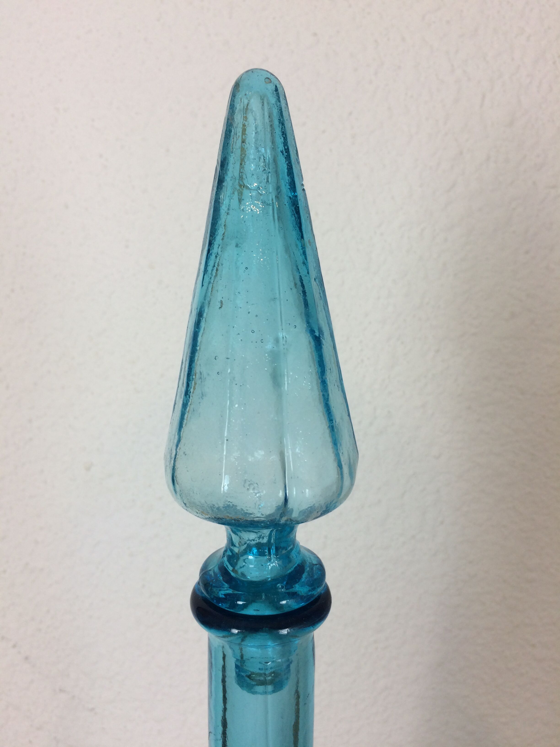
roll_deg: +0.2
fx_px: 626
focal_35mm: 29
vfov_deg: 61.7
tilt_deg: -10.9
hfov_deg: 48.2
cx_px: 280
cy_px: 374
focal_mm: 4.15
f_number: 2.2
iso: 50
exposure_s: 1/50
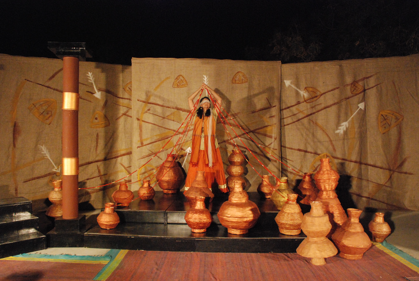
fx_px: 350
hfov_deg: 61.9
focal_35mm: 30
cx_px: 210
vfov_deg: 43.7
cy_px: 140
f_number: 5
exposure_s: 1/60
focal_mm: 20
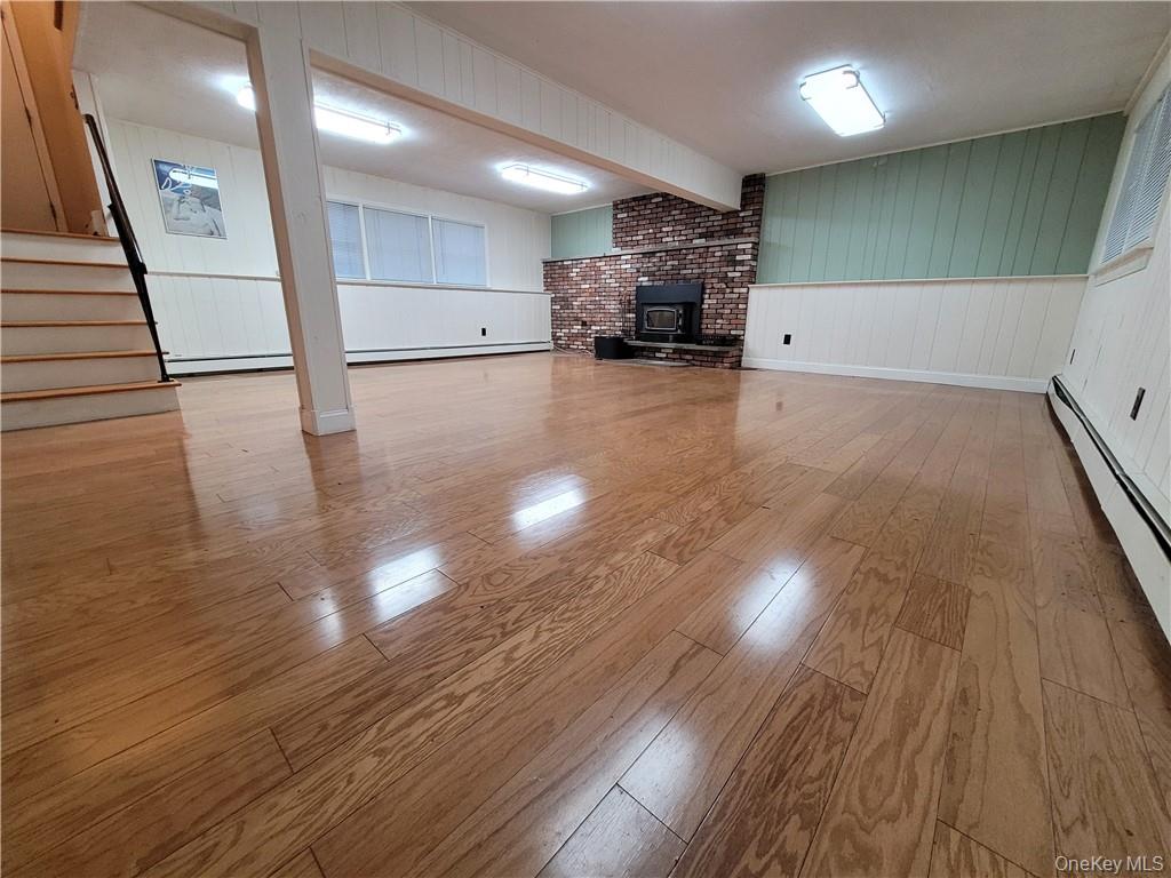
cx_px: 586
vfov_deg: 89.9
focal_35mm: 13
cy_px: 439
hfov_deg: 106.2
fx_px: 440
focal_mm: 1.74
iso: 320
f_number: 2.2
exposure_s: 1/60
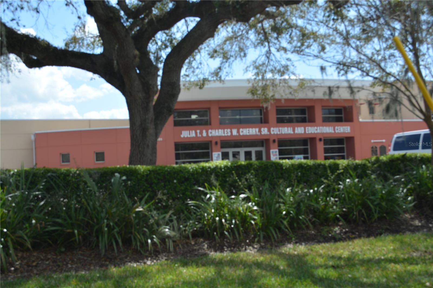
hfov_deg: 46.4
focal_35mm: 42
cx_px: 216
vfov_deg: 31.9
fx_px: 505
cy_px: 144
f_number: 8
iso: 160
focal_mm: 28
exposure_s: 1/250
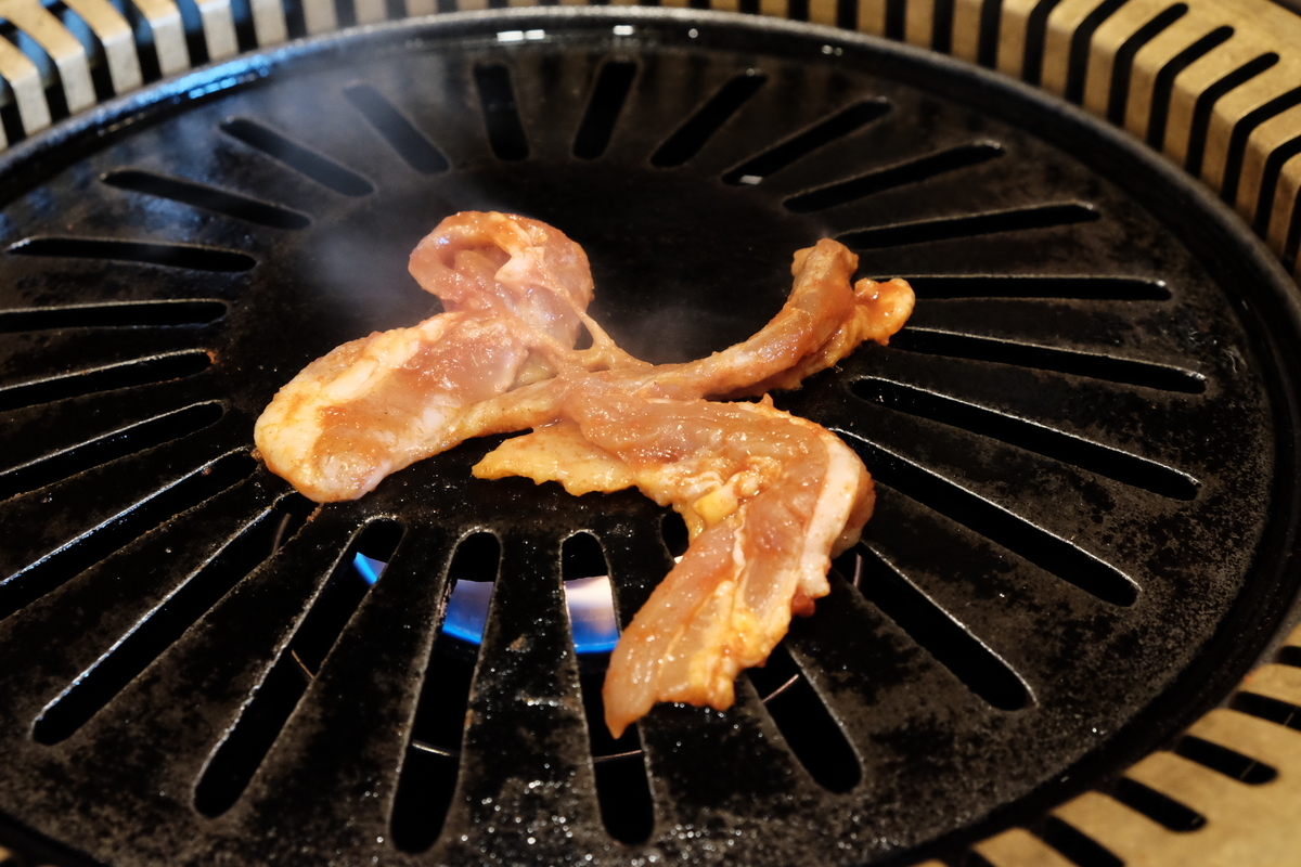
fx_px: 2024
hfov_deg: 35.6
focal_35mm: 56
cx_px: 650
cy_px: 434
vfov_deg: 24.2
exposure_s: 1/15
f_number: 7.1
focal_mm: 37.4
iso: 5000
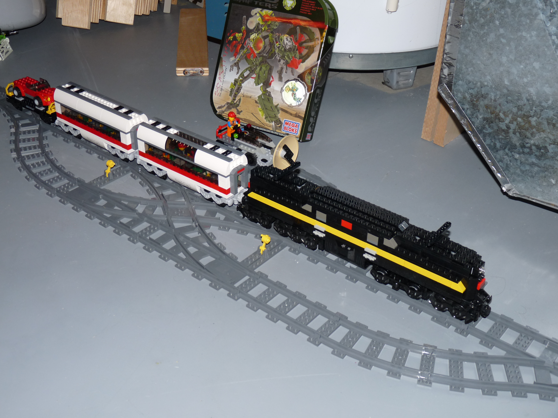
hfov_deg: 42.9
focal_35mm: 44
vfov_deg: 32.9
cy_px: 209
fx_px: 709
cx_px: 279
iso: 100
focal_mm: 7.8
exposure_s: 1/125
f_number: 3
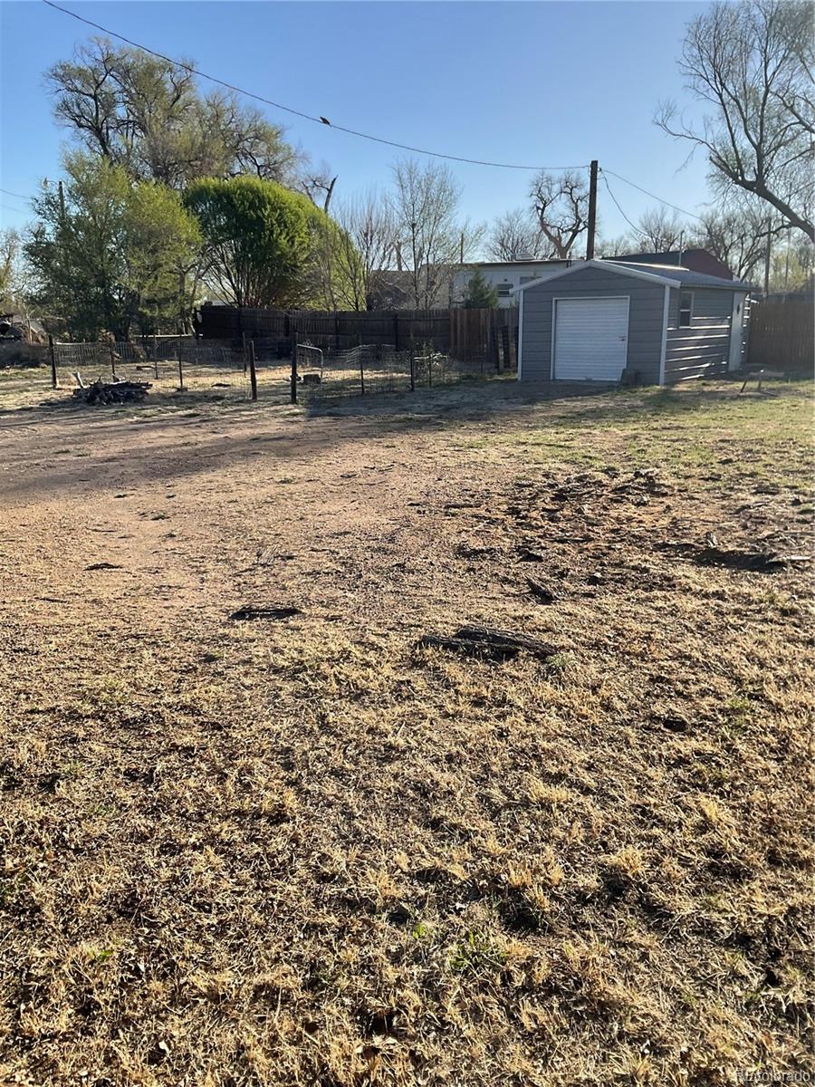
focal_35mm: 29
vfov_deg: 61.7
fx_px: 910
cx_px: 408
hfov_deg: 48.2
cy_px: 544
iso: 16
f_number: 1.8
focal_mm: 3
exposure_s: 1/1250
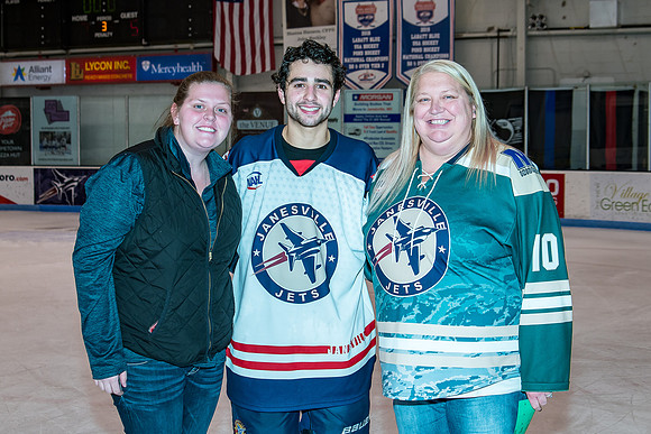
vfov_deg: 22.4
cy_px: 189
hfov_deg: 33.1
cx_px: 315
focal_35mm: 61
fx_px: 1096
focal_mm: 32
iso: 200
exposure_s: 1/200
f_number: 4.5
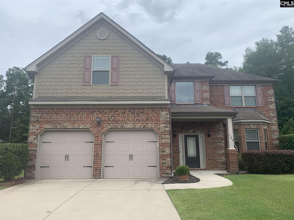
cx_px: 147
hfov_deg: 67.3
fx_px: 221
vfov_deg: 53.1
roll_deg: -0.2
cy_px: 110
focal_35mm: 26
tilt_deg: +12.1
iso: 25
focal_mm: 4.25
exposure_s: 1/2257
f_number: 1.8
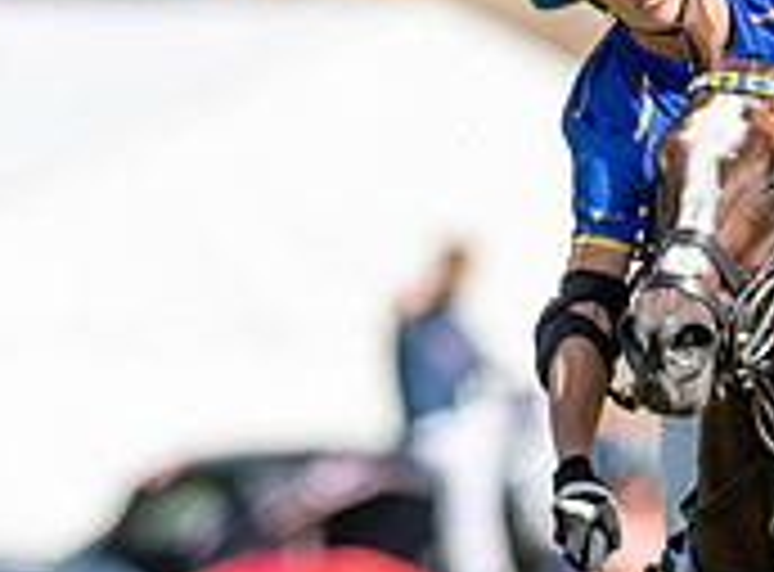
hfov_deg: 1.0
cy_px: 868
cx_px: 1329
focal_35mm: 1997
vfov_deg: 0.7
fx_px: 44404
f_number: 2.8
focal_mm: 300
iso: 400
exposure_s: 1/8000
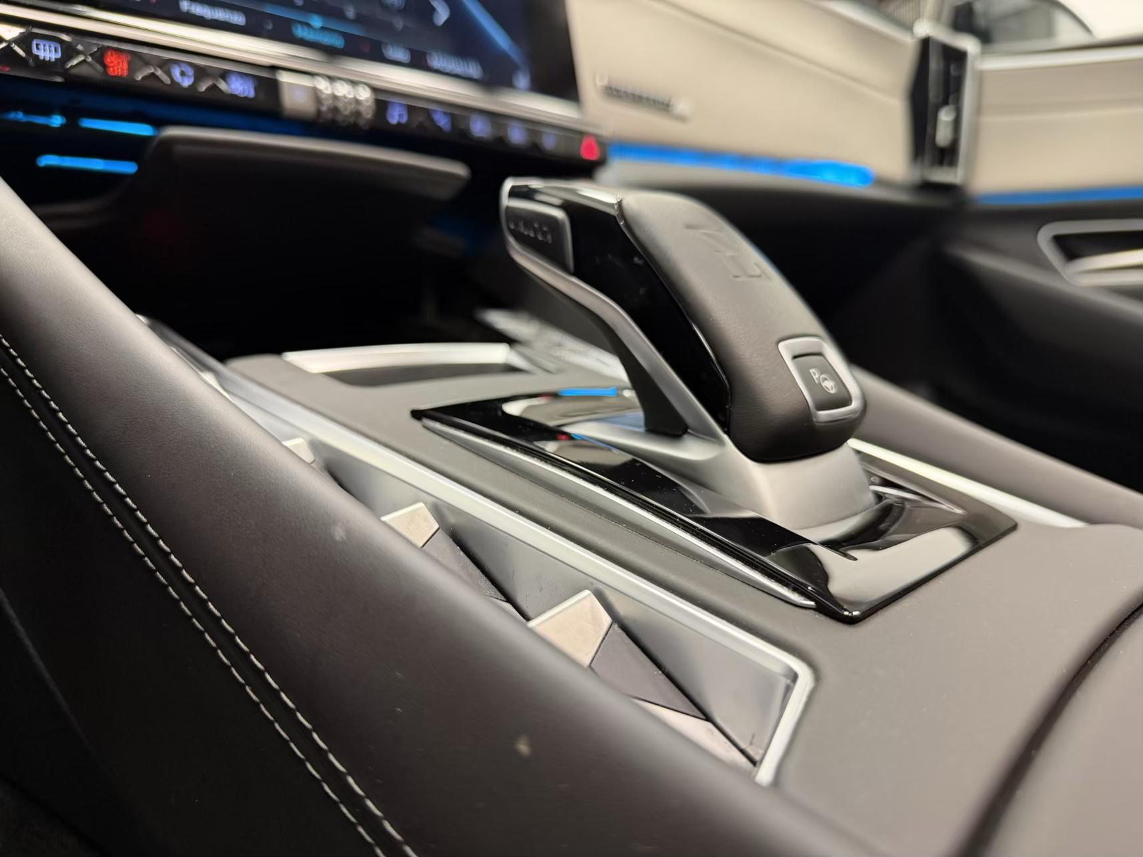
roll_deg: -0.4
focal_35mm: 24
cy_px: 428
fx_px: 793
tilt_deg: -9.5
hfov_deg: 71.6
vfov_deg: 56.8
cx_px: 572
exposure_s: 1/50
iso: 320
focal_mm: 6.76
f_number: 1.78
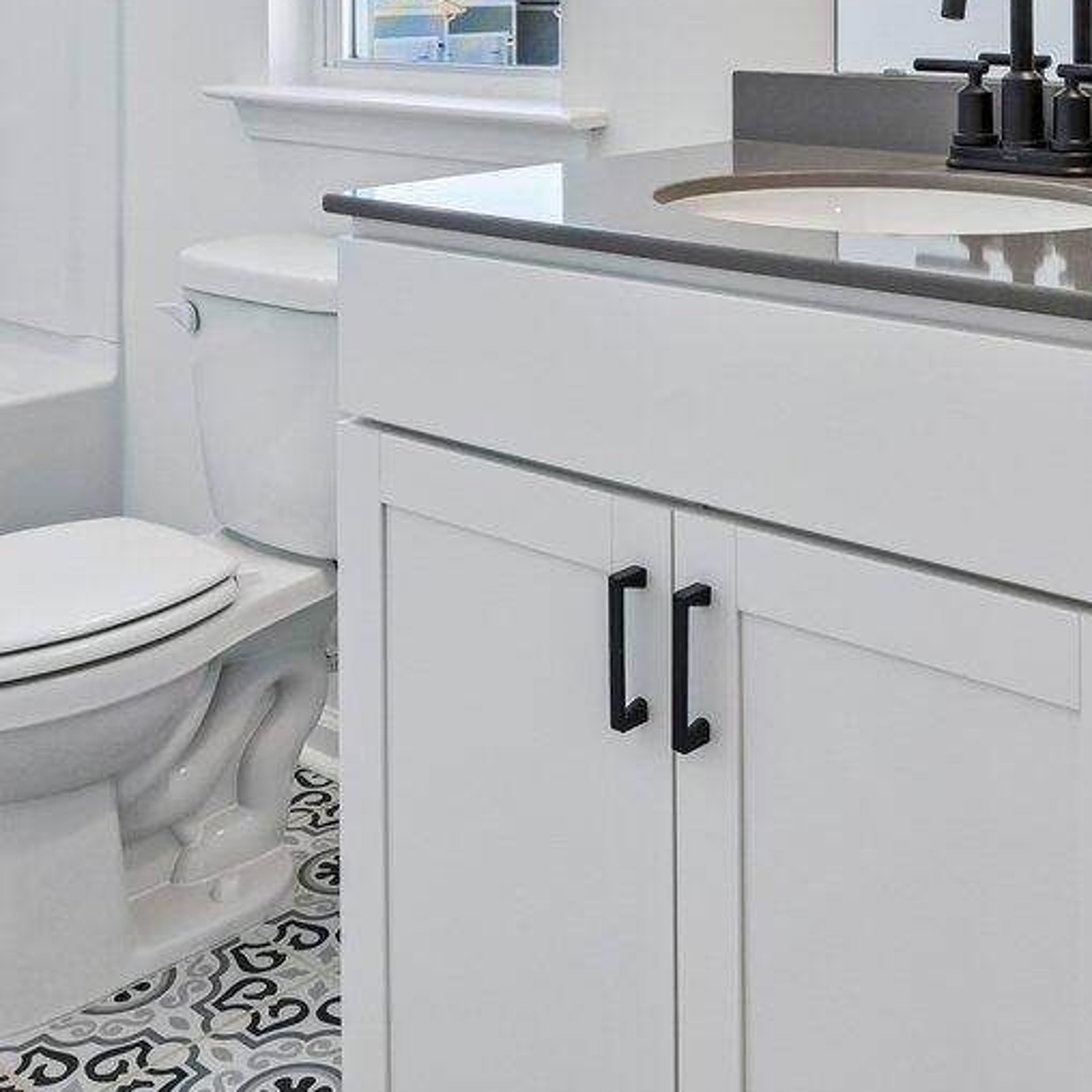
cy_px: -40
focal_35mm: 48
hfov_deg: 35.0
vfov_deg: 32.1
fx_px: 1713
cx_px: 739
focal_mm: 14
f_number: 8
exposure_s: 1/40
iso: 100
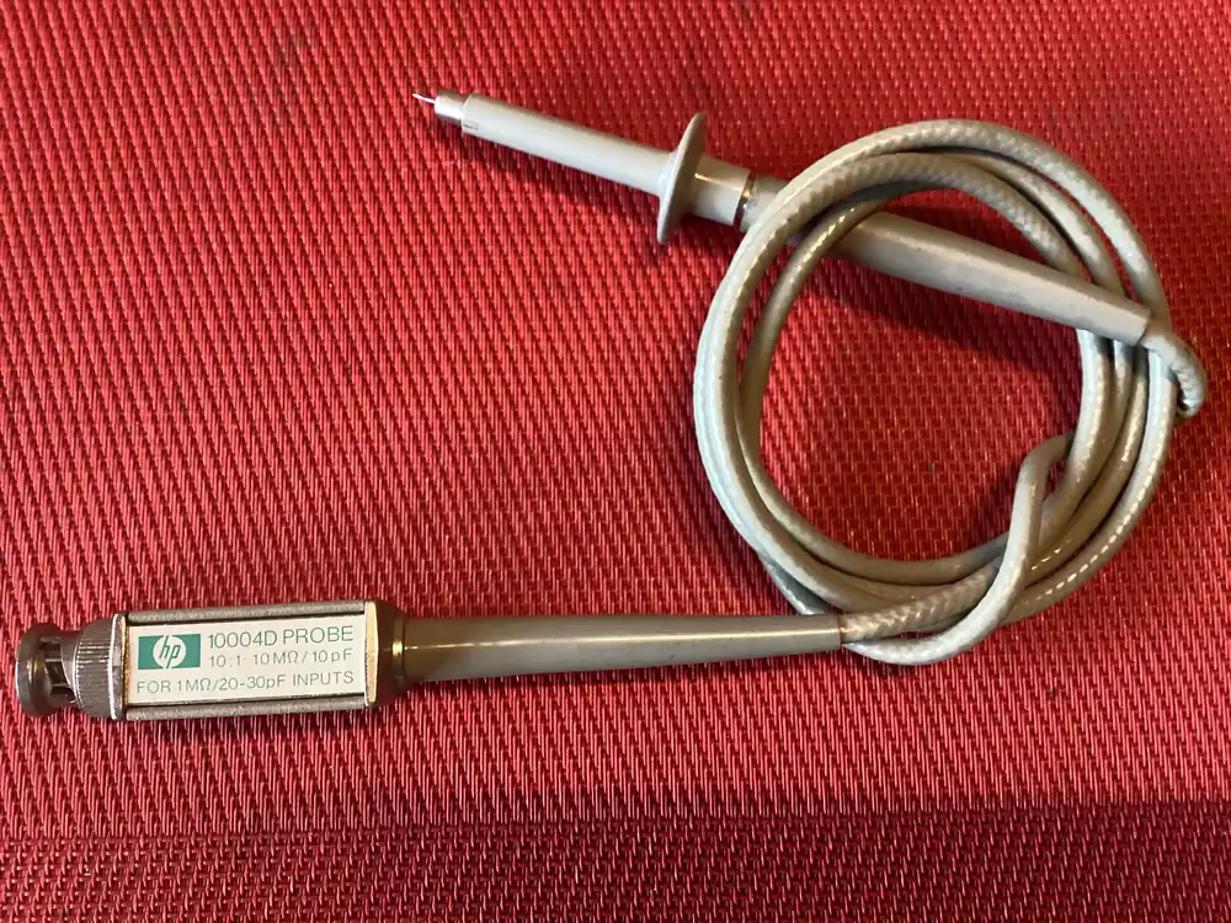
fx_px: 1102
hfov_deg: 58.4
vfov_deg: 45.4
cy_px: 462
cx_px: 616
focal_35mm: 31
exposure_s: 1/50
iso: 250
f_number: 2.4
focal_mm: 3.3
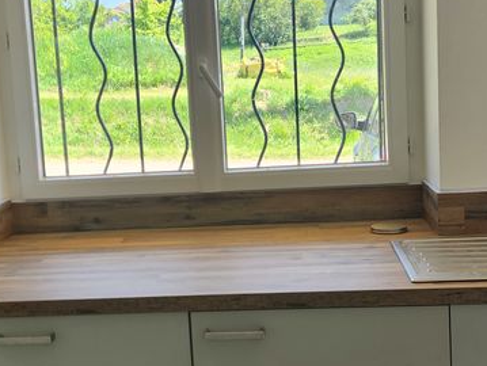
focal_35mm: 64
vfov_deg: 23.0
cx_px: 205
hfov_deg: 30.2
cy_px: 186
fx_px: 901
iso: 25
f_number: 1.8
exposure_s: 1/180
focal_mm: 5.4
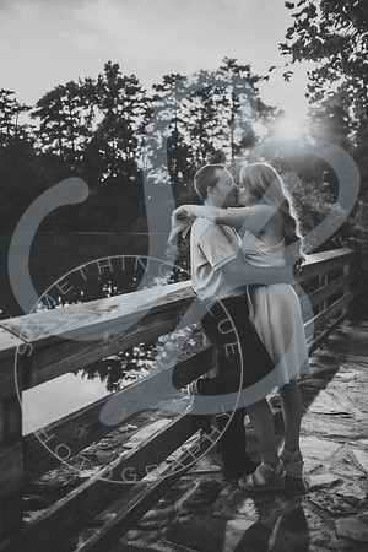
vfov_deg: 50.7
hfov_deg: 35.1
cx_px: 184
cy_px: 276
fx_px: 583
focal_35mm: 38
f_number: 2.8
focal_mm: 38
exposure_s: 1/1600
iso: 200
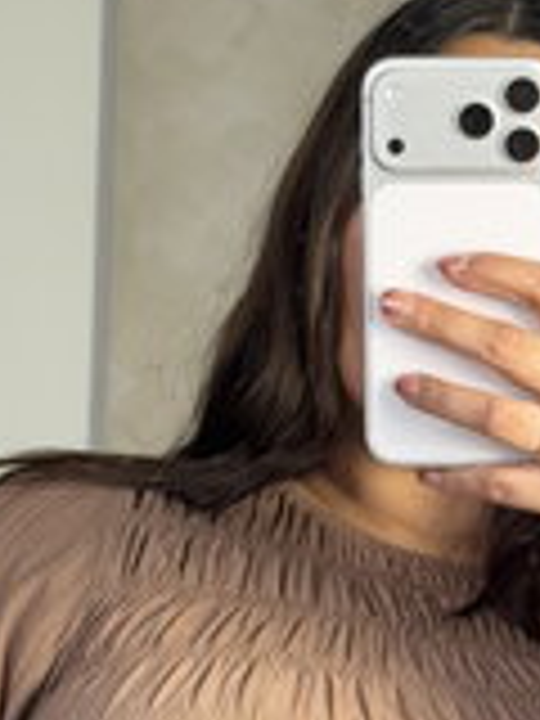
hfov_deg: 9.3
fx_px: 3328
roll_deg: -0.6
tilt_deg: -15.7
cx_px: 333
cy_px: 520
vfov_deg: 12.3
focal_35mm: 160
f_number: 1.78
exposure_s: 1/100
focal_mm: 6.76
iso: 160
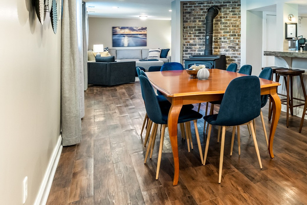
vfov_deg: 73.7
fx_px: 136
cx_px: 154
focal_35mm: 16
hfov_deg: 96.7
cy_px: 102
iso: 640
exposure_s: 1/1.25
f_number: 11
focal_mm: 16
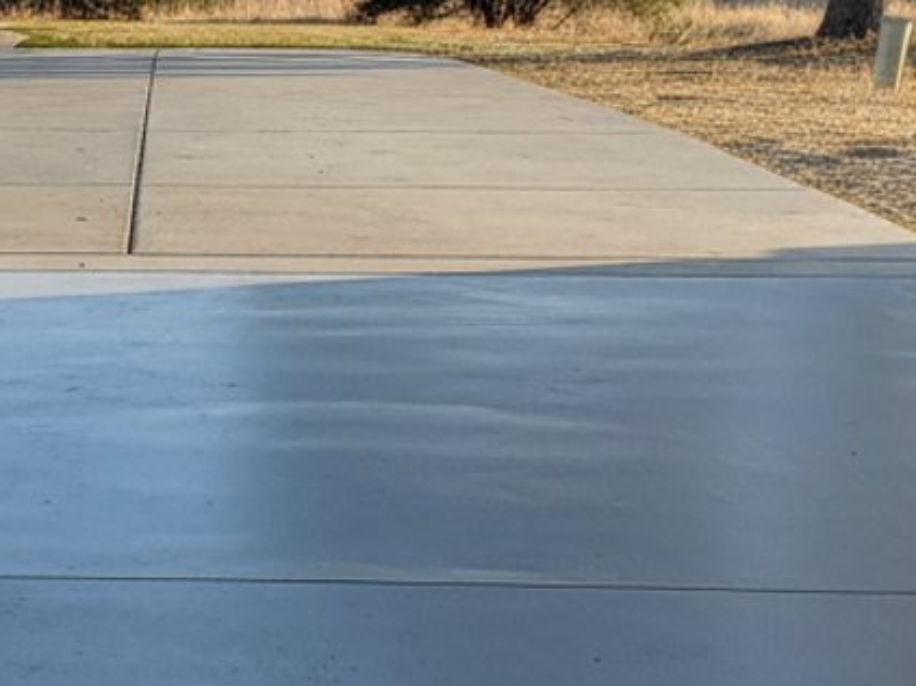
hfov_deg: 25.3
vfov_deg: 19.9
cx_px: 48
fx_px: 1957
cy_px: 317
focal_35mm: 74
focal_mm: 5.7
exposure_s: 1/672
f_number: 1.6
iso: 1228
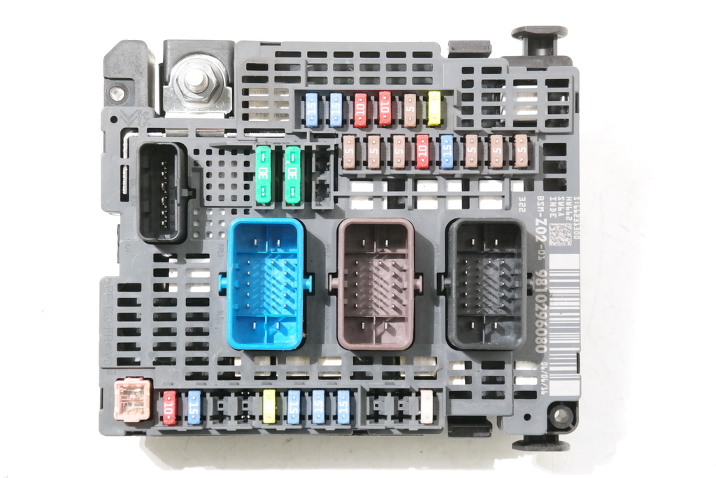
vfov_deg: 16.3
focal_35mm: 84
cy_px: 239
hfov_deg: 24.2
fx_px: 1671
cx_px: 358
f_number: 5.6
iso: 3200
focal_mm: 55
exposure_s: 1/80
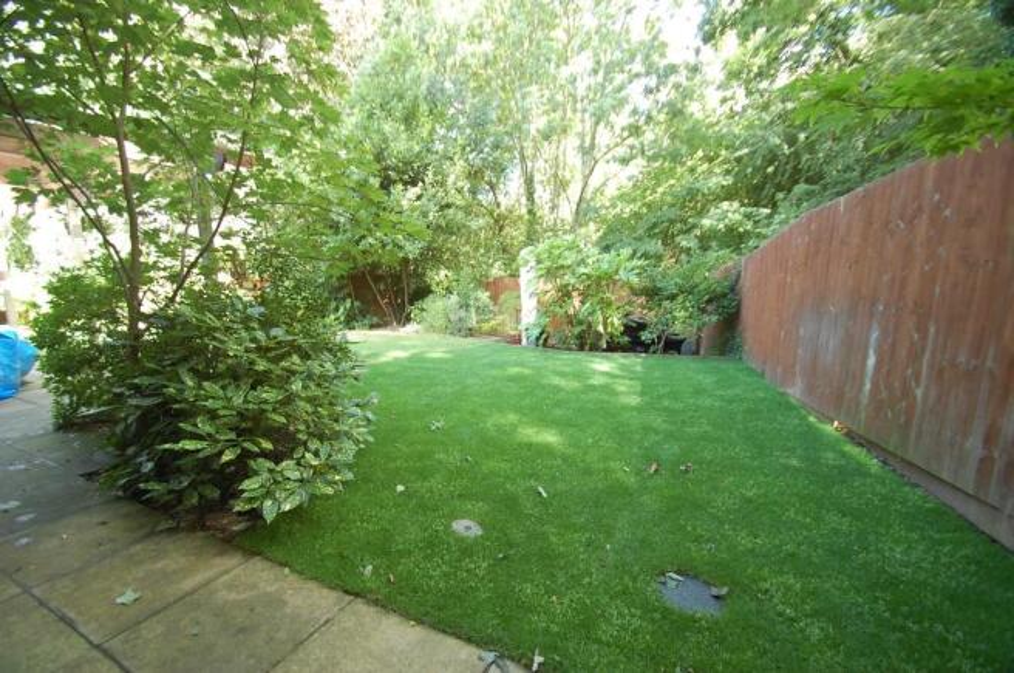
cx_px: 507
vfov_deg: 77.1
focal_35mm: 15
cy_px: 336
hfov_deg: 100.5
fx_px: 422
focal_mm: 10
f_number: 4
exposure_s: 1/60
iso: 400
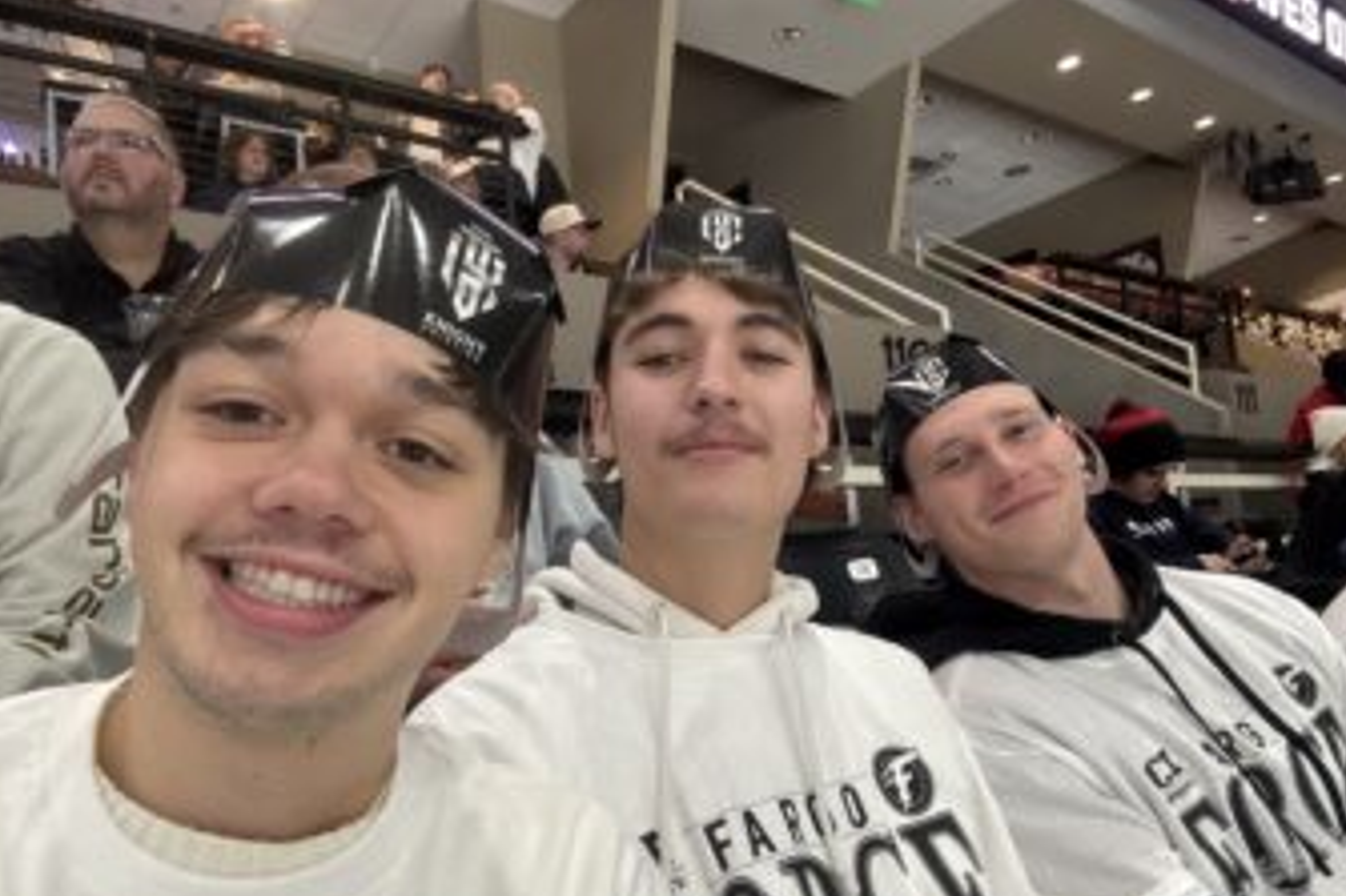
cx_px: 667
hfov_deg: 71.5
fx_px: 934
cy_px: 520
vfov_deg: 51.0
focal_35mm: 25
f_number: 1.9
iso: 200
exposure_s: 1/60
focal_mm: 2.69
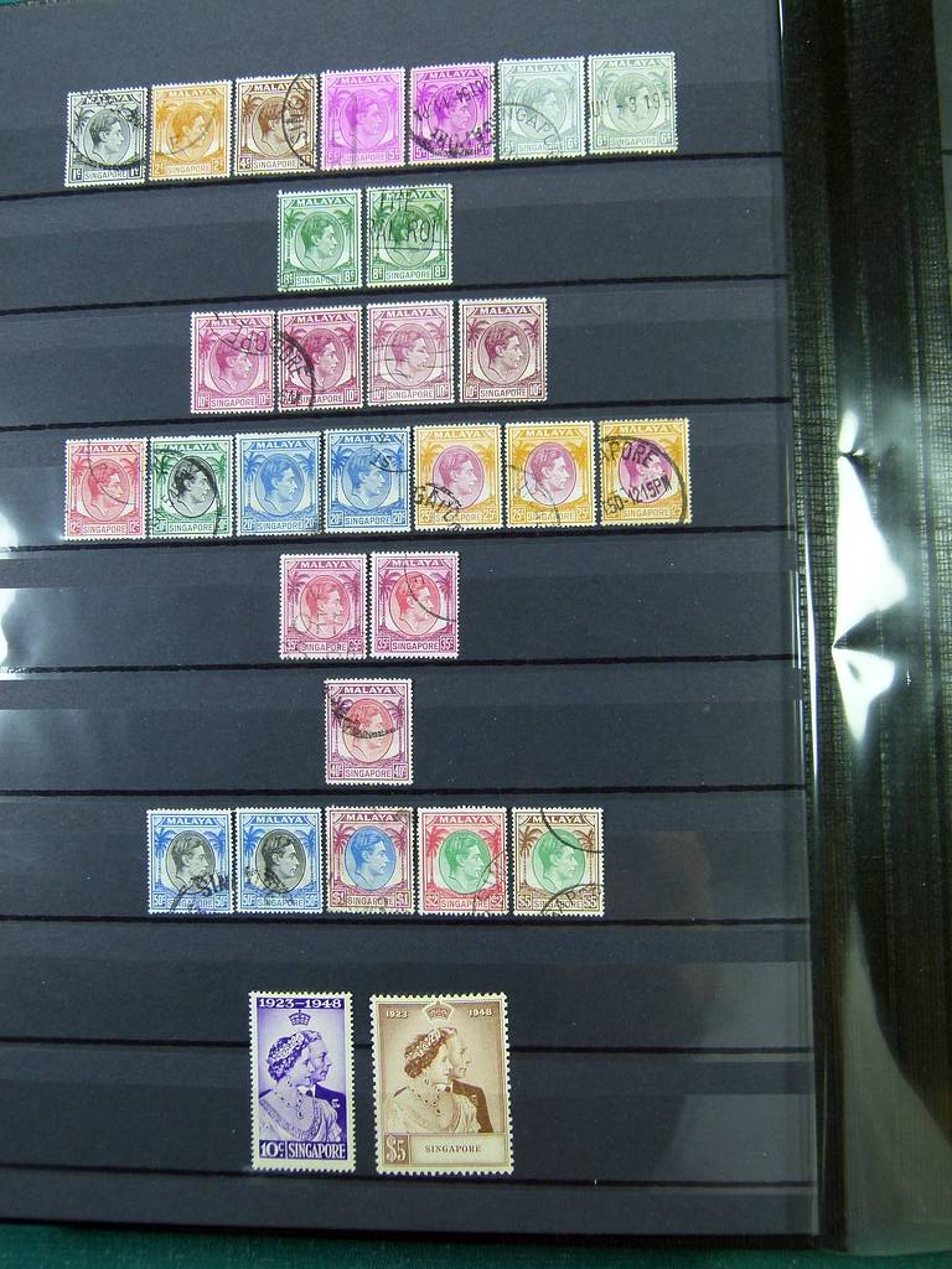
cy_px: 634
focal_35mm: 35
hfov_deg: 40.7
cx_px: 476
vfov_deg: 52.6
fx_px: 1283
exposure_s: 1/60
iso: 125
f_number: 3.1
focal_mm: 6.3
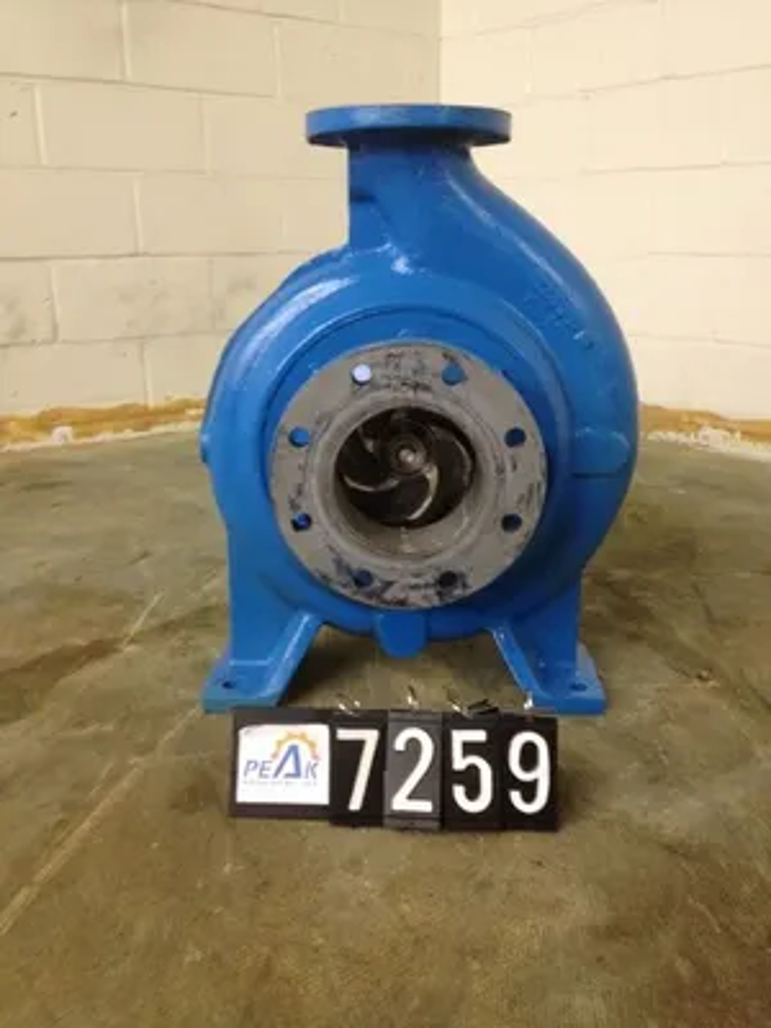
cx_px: 386
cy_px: 514
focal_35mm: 35
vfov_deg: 52.6
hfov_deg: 40.7
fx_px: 1039
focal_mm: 4.28
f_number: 2.4
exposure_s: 1/20
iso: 160
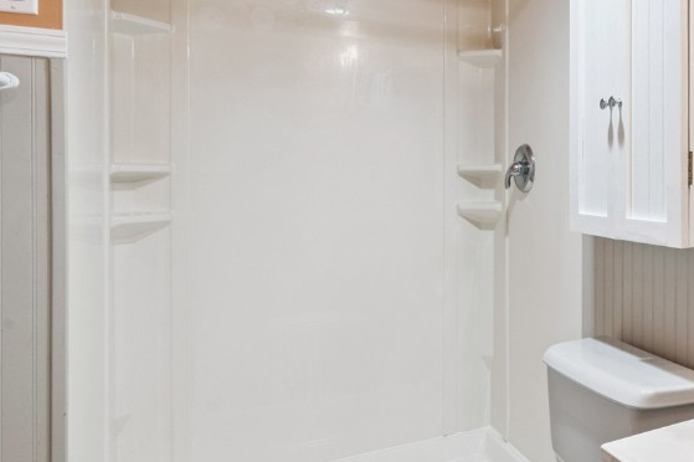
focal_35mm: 33
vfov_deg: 39.8
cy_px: 190
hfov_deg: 50.1
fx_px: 636
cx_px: 639
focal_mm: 16
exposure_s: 1/4
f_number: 10
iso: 400
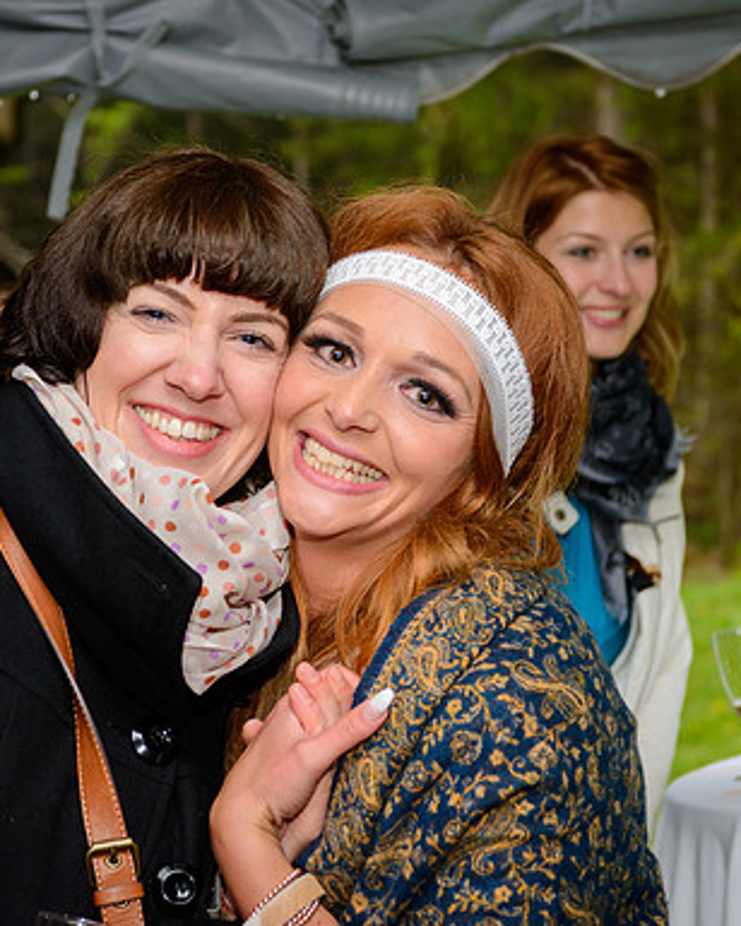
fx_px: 2714
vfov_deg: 19.4
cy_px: 463
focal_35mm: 99
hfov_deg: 15.5
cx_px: 294
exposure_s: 1/60
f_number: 6.3
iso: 500
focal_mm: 70
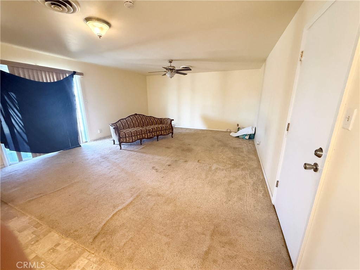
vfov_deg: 85.7
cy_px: 135
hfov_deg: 102.1
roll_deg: -0.3
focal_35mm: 14
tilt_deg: -14.2
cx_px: 180
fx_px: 146
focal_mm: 2.22
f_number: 2.2
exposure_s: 1/60
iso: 500
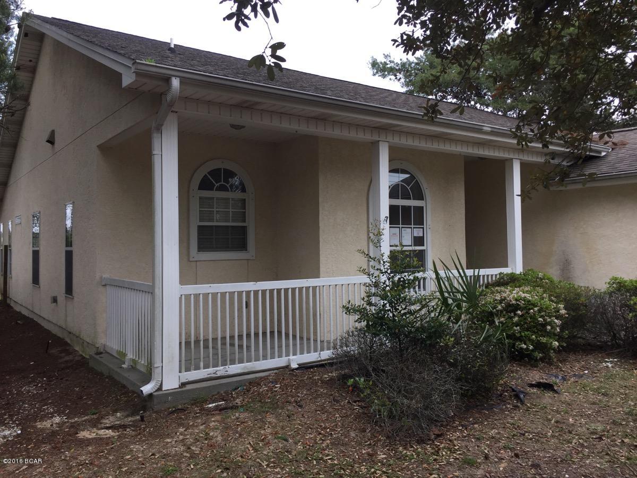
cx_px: 318
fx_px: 534
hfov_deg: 61.7
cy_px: 239
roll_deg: -0.1
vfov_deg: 48.2
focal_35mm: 29
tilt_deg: +2.6
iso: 32
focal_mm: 4.15
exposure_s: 1/356
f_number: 2.2
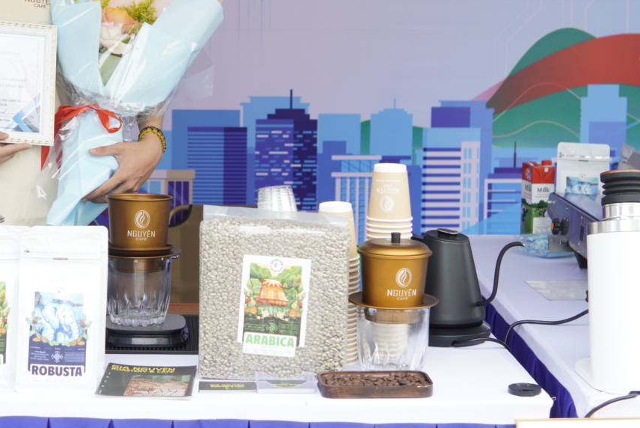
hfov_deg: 23.7
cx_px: 169
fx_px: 1512
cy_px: 25
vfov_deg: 15.9
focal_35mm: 85
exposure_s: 1/320
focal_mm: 30
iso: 200
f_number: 3.2
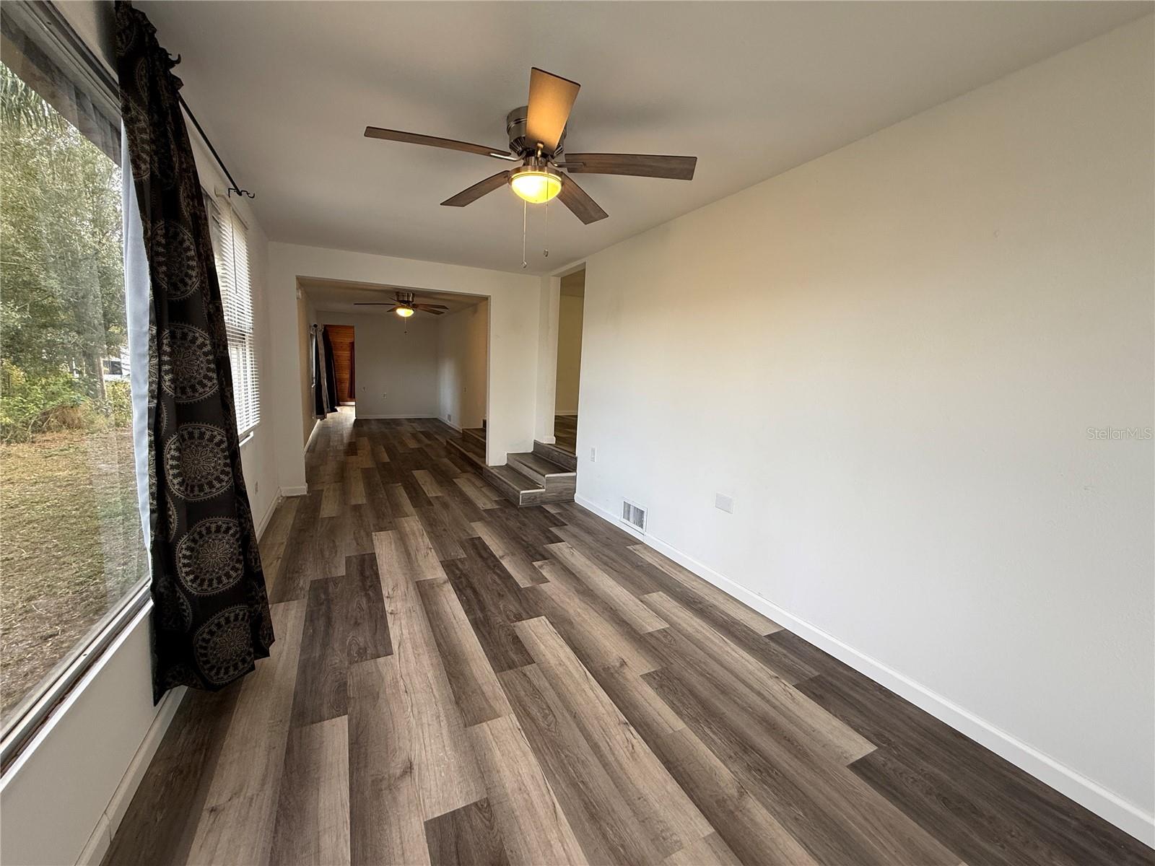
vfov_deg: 85.7
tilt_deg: -7.5
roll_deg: -1.7
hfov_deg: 102.1
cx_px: 578
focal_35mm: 14
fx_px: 467
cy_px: 433
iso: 125
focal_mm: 2.22
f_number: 2.2
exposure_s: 1/99
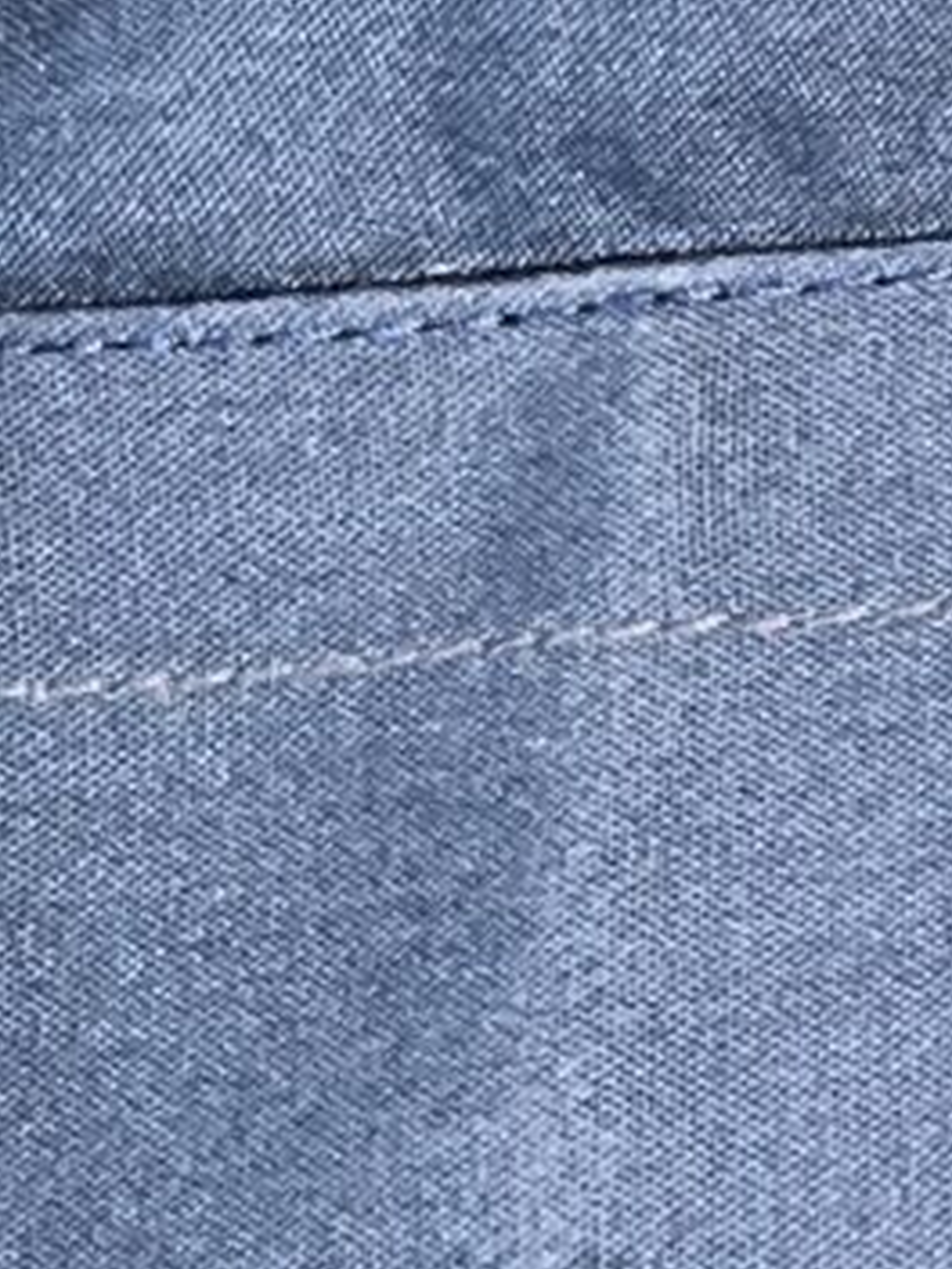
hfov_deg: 6.8
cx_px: 3170
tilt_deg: -77.0
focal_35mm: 189
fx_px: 6930
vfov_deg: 10.4
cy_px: 159
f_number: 1.5
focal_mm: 5.7
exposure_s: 1/22
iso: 64
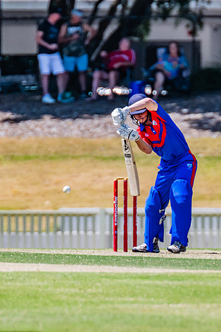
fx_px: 10488
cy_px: 163
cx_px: 162
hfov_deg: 1.2
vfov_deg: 1.8
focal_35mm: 1139
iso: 640
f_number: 7.1
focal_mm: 600
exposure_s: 1/2000
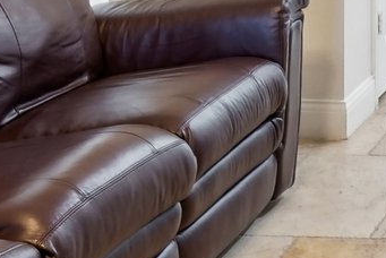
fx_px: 1030
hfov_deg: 17.6
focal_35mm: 96
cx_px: 674
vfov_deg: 12.6
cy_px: -247
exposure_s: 1/1.25
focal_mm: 16
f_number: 8
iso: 400
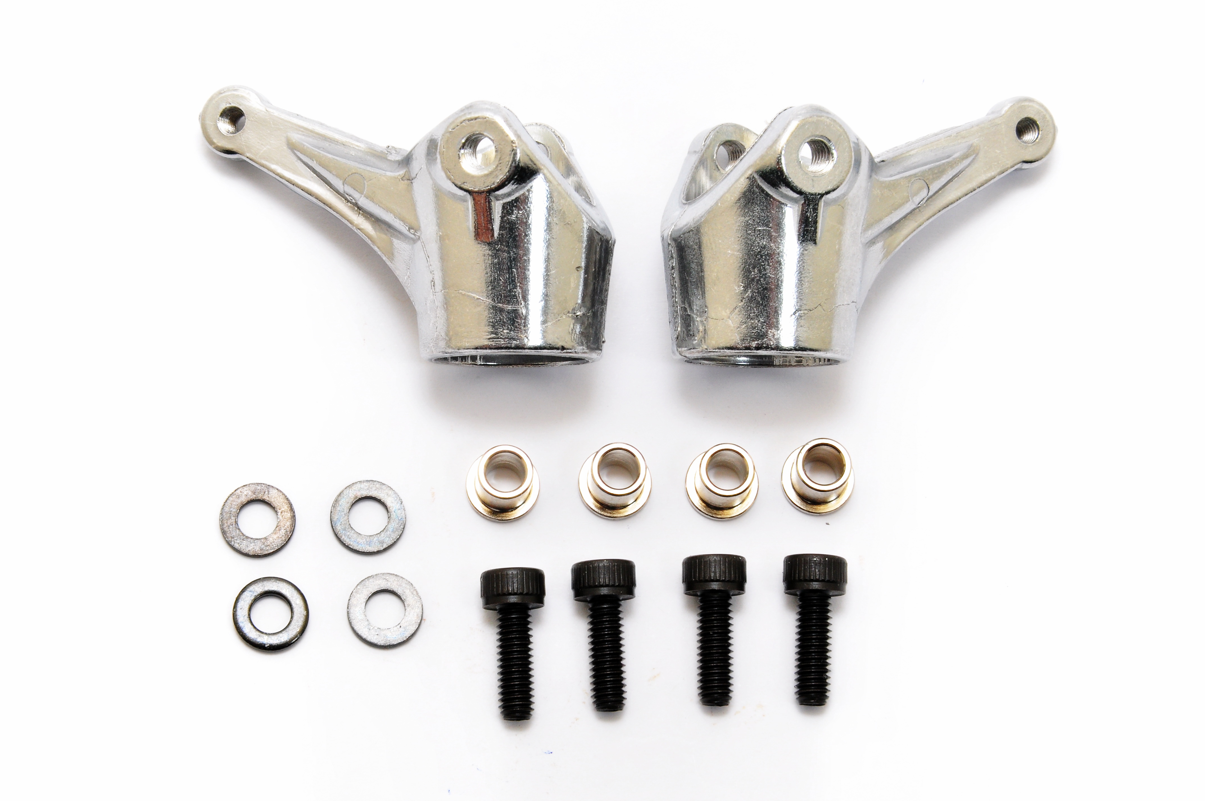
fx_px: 4914
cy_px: 400
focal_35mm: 147
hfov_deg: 14.0
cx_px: 602
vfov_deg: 9.3
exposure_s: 1/60
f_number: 22
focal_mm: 98
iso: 400
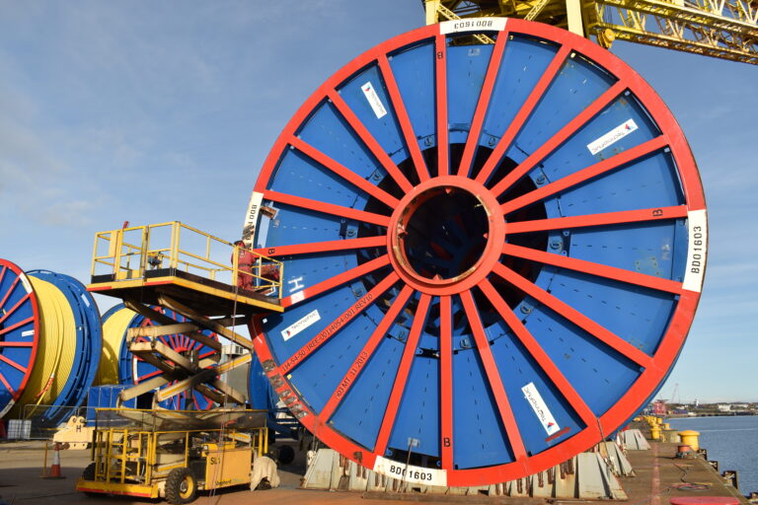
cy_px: 252
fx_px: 632
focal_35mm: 30
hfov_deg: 61.9
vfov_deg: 43.6
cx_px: 379
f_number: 8
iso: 100
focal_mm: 20
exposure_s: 1/250
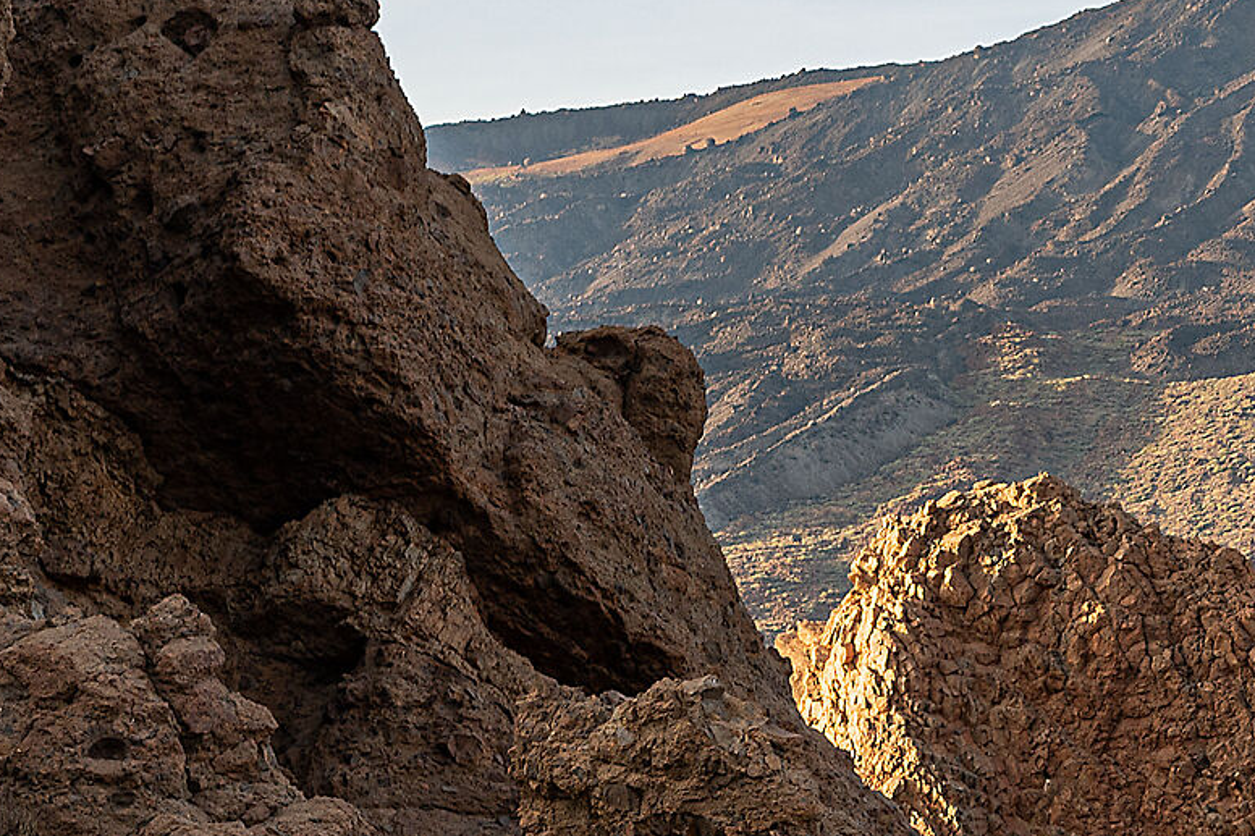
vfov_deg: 6.7
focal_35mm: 204
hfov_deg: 9.8
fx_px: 7110
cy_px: 405
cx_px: 1892
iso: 100
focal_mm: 66
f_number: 8
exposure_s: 1/60
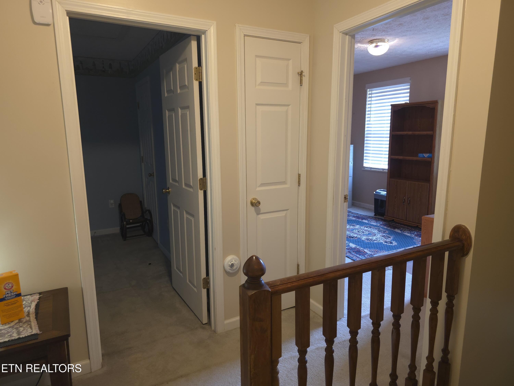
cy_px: 193
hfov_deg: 73.9
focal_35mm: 23
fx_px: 342
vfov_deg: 58.9
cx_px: 257
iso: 200
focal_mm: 6.3
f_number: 1.7
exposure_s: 1/60
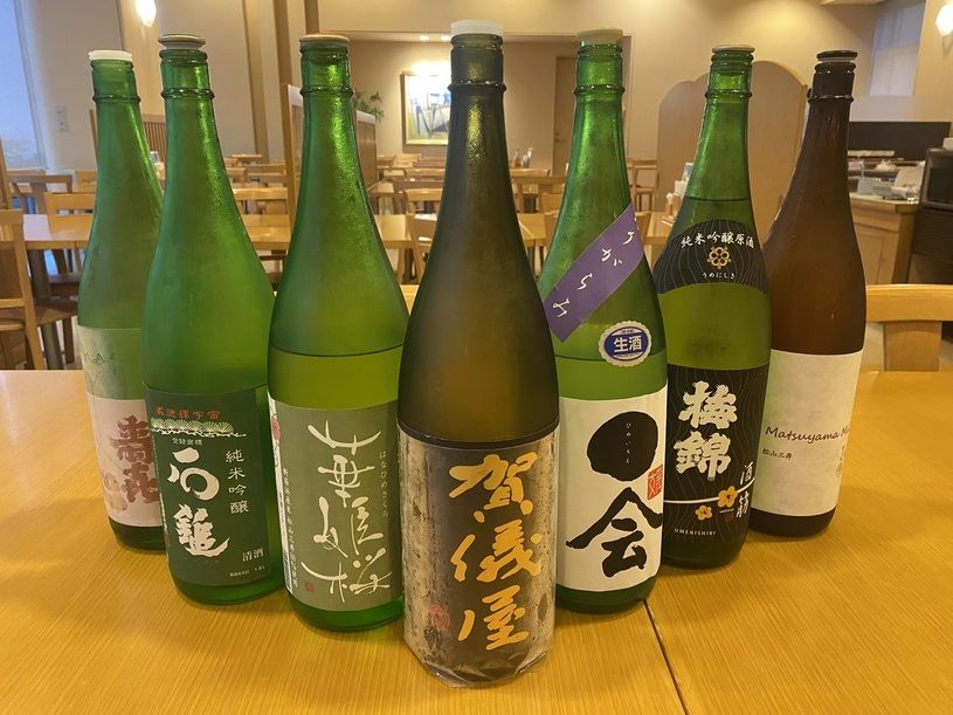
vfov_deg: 53.1
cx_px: 476
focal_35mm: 26
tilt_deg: -17.1
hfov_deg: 67.3
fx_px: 716
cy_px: 358
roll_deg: +0.0
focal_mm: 4.25
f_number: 1.8
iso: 320
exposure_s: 1/60
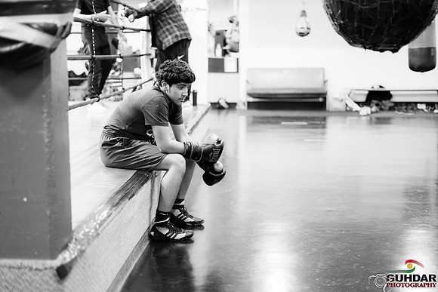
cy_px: 146
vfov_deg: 25.2
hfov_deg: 37.0
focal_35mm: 54
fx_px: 654
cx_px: 219
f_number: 1.8
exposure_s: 1/160
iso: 1600
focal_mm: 50
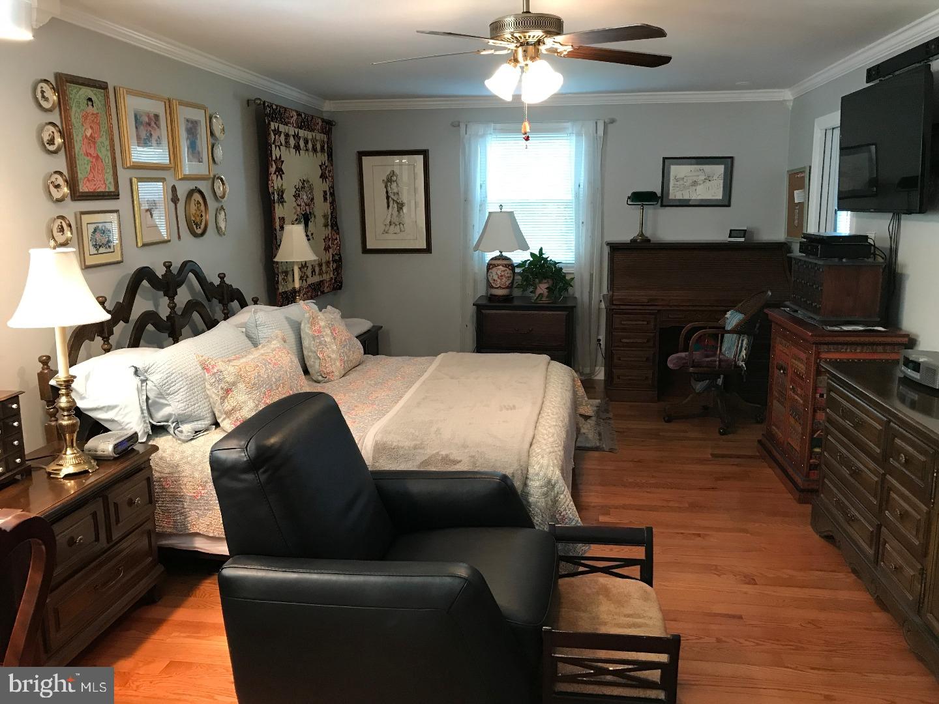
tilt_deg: -9.8
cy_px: 352
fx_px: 760
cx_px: 470
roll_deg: +0.4
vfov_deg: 49.7
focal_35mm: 28
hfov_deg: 63.4
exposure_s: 1/15
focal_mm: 3.99
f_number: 1.8
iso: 64
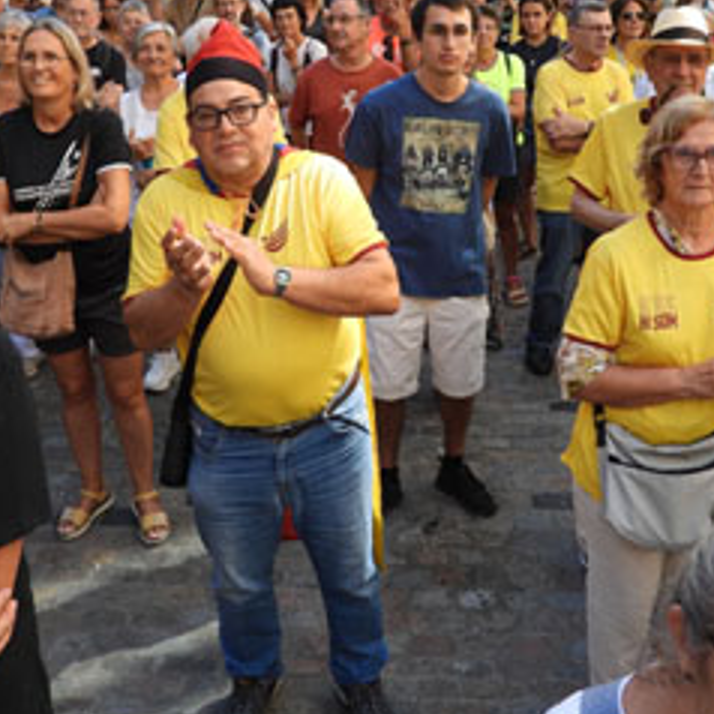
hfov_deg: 40.9
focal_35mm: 41
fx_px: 957
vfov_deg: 40.4
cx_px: 363
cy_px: 242
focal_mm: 4.3
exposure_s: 1/250
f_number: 2.8
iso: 100
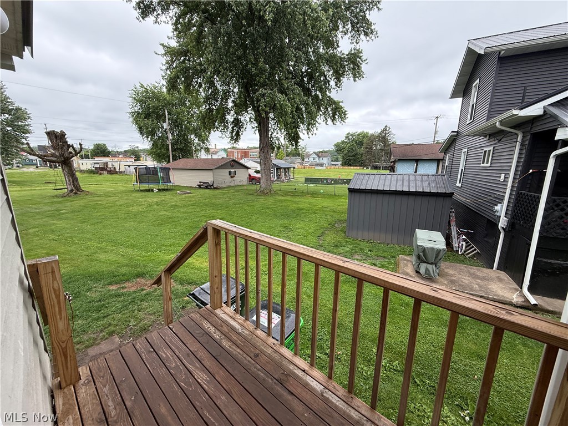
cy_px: 213
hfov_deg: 102.1
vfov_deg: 85.7
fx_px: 230
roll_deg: -0.3
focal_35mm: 14
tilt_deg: -11.0
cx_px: 284
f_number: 2.2
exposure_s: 1/103
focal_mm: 2.22
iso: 64
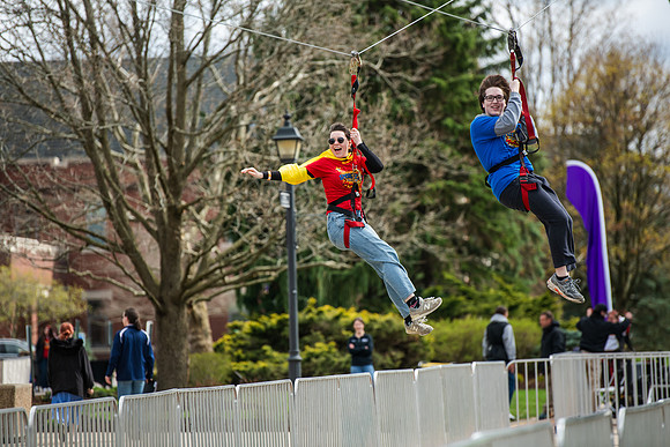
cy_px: 224
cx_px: 335
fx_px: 3723
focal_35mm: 200
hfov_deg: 10.3
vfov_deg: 6.9
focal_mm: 200
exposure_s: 1/1000
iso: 200
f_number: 3.5
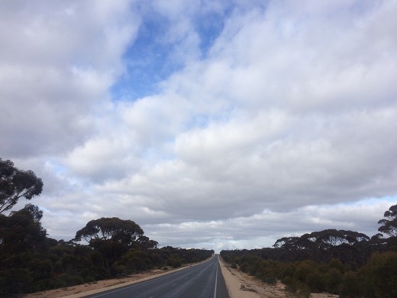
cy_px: 149
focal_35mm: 29
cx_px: 198
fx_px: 333
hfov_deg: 61.7
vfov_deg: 48.2
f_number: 2.2
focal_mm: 4.15
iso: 32
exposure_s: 1/2415
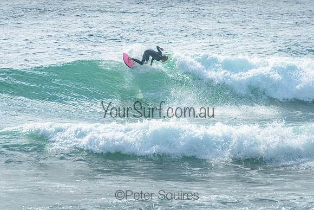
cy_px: 81
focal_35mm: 490
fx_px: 4278
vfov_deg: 2.8
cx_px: 154
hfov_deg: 4.2
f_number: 9
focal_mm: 400
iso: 200
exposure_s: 1/1600
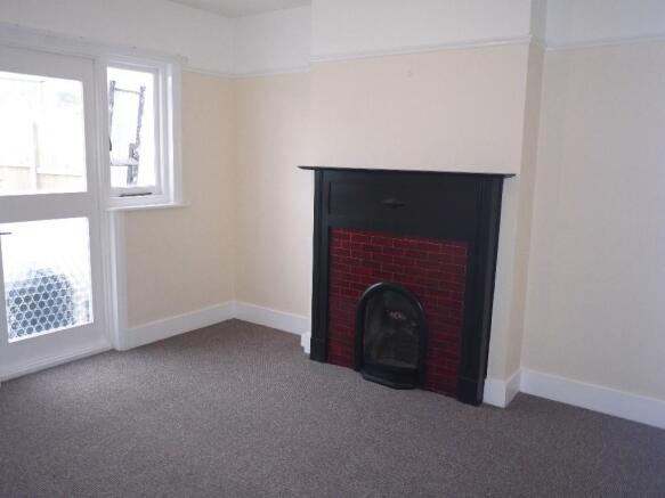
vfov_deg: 49.7
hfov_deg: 63.5
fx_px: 538
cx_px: 332
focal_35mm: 28
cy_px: 249
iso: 640
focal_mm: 14
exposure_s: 1/125
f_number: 2.5
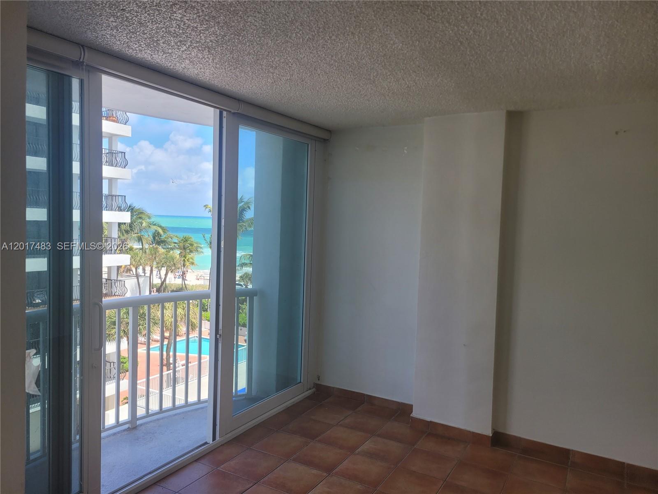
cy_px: 247
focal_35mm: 26
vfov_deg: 53.1
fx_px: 494
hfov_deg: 67.3
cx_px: 329
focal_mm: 5.4
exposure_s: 1/719
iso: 40
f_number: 1.8
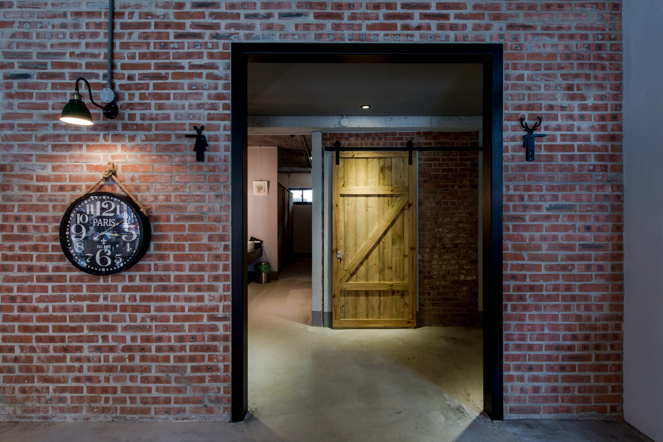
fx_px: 313
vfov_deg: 70.5
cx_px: 332
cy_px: 221
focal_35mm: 17
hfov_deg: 93.3
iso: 50
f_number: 18
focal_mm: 17
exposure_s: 5
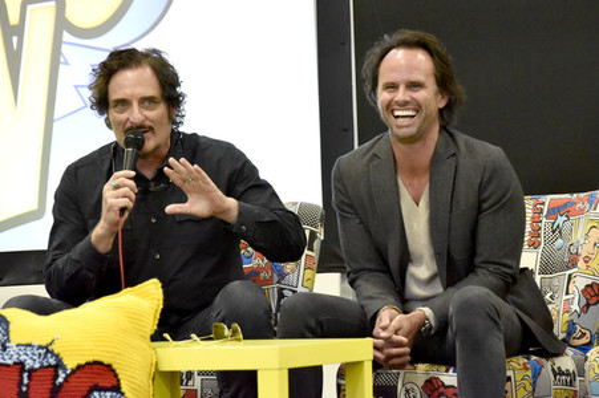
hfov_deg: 10.3
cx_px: 300
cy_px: 199
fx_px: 3325
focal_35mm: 200
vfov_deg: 6.9
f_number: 8
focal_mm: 200
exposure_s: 1/100
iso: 12800
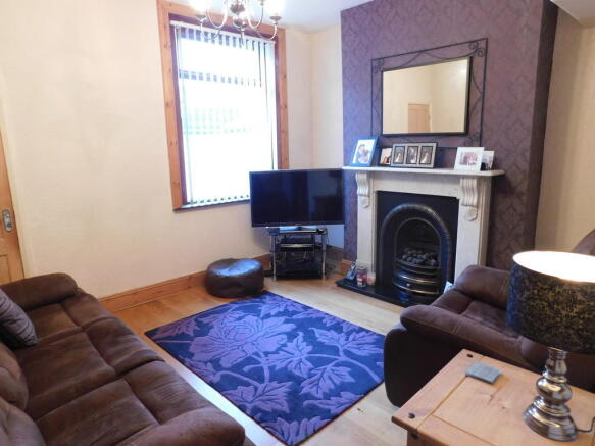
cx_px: 298
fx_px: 395
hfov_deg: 73.9
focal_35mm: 23
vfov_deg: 58.9
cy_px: 223
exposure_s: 1/8
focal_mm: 4
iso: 400
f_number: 3
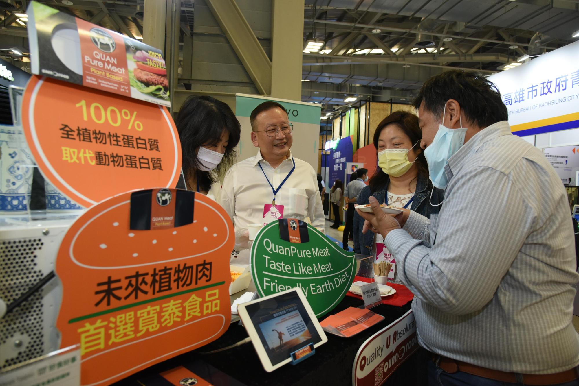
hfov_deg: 73.7
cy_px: 193
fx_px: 386
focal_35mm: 24
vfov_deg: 53.2
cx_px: 290
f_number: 5.6
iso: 1600
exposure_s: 1/160
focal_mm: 24
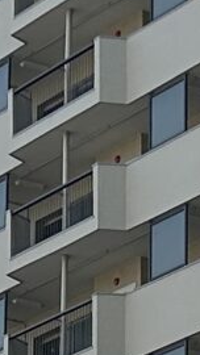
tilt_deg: +16.4
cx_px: 142
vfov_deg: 8.0
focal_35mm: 269
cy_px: 372
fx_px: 2535
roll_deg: -0.8
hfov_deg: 4.5
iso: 50
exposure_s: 1/2994
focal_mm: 5.7
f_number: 1.5
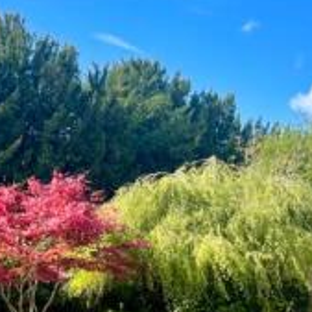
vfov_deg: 22.5
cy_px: 243
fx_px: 775
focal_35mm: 76
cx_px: -47
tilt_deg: +2.0
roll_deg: -0.5
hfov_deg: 21.4
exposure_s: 1/2012
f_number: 1.6
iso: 32
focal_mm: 5.1
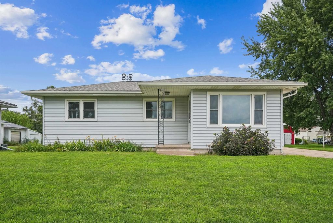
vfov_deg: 46.5
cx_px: 166
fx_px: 259
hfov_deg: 65.4
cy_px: 112
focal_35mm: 28
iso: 400
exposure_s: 1/640
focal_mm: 28
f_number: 9
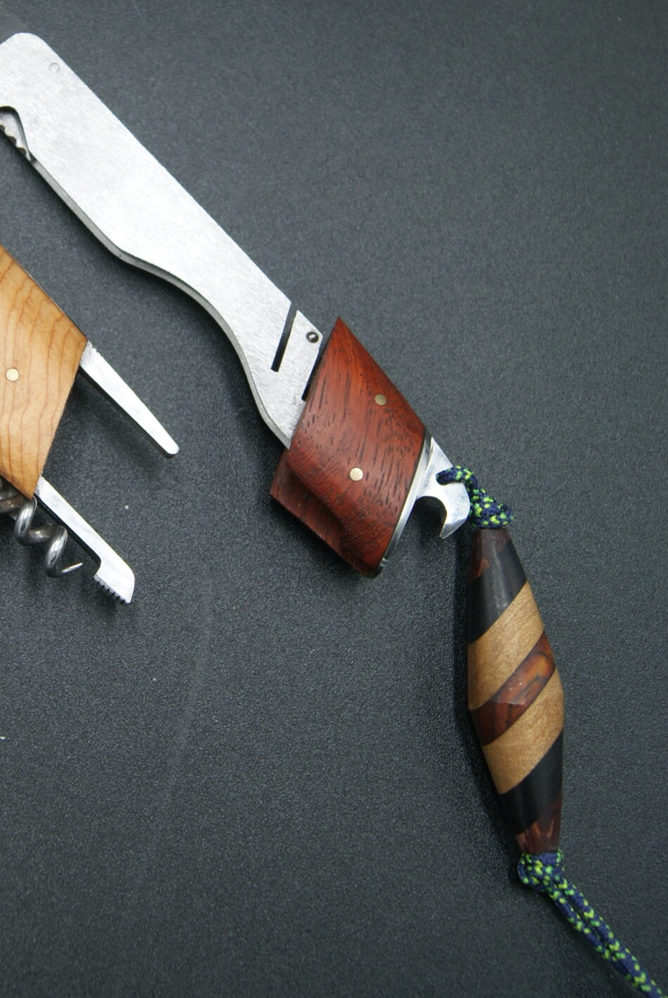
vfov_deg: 36.2
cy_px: 291
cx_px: 97
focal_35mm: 54
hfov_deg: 24.6
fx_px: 1499
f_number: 5.6
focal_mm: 20
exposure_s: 1/50
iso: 100
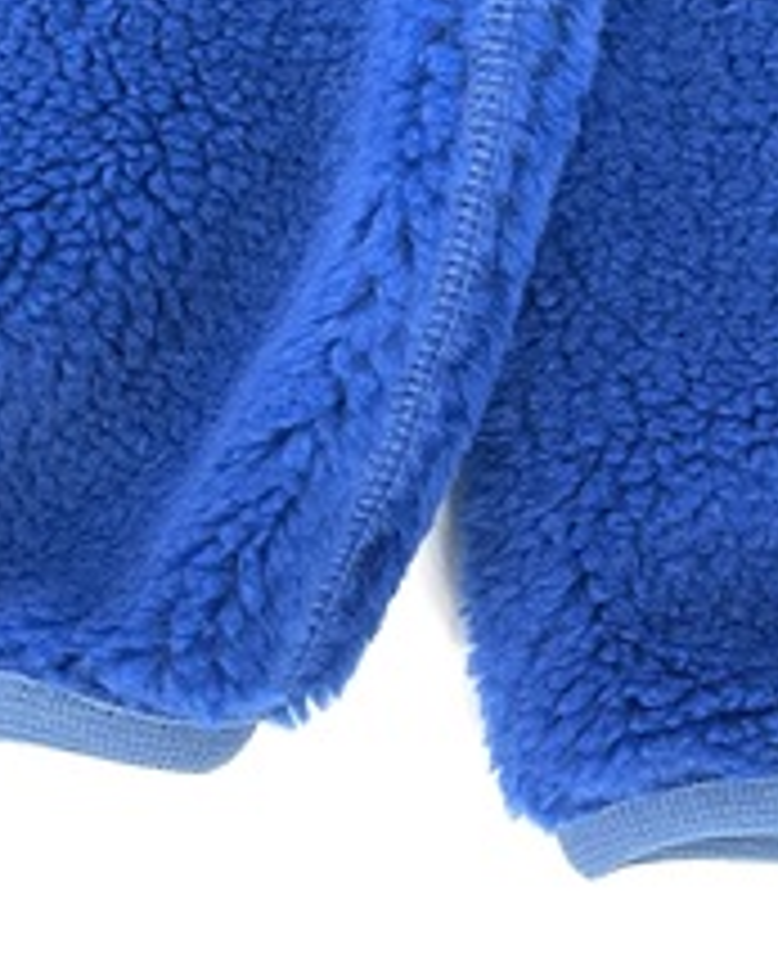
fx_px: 2416
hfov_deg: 18.0
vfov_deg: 22.7
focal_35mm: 84
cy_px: 454
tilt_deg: -86.3
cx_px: 697
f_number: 1.8
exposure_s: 1/120
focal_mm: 3
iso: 32
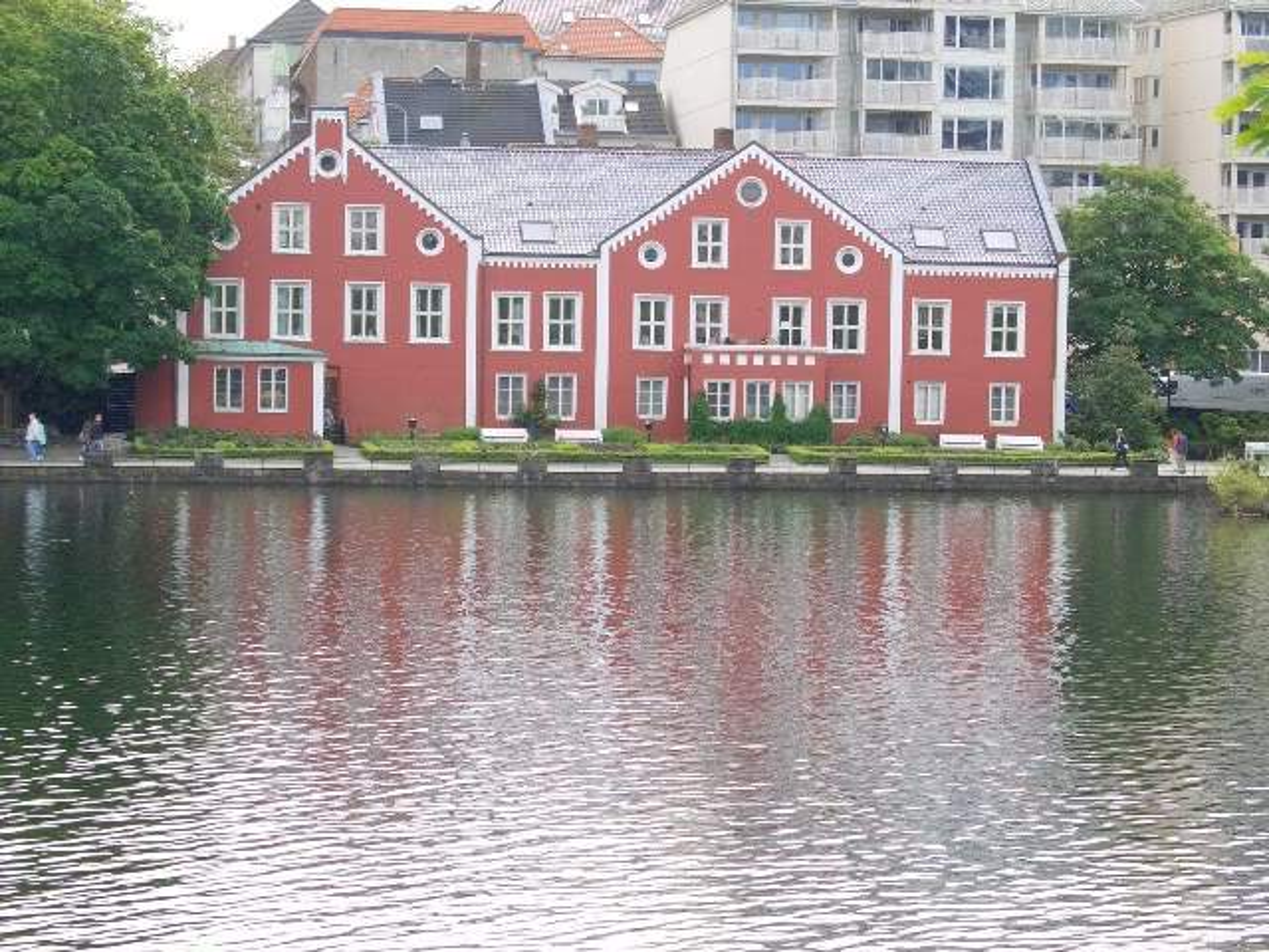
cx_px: 634
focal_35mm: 109
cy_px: 476
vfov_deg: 13.6
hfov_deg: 18.0
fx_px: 3996
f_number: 5.3
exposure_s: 1/250
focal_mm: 23.4
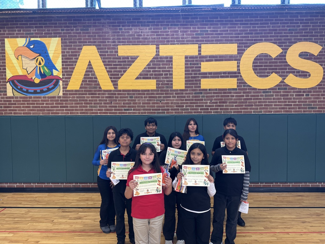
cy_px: 122
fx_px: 225
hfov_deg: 71.6
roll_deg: +0.9
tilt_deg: -2.7
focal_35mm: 24
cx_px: 162
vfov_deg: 56.8
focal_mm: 6.76
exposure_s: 1/60
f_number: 1.78
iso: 160
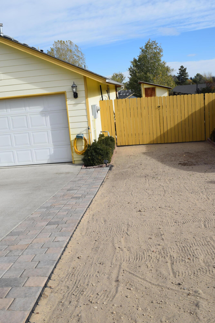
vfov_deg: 53.1
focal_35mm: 36
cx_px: 108
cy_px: 162
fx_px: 322
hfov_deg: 36.9
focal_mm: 24
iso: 200
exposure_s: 1/400
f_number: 10
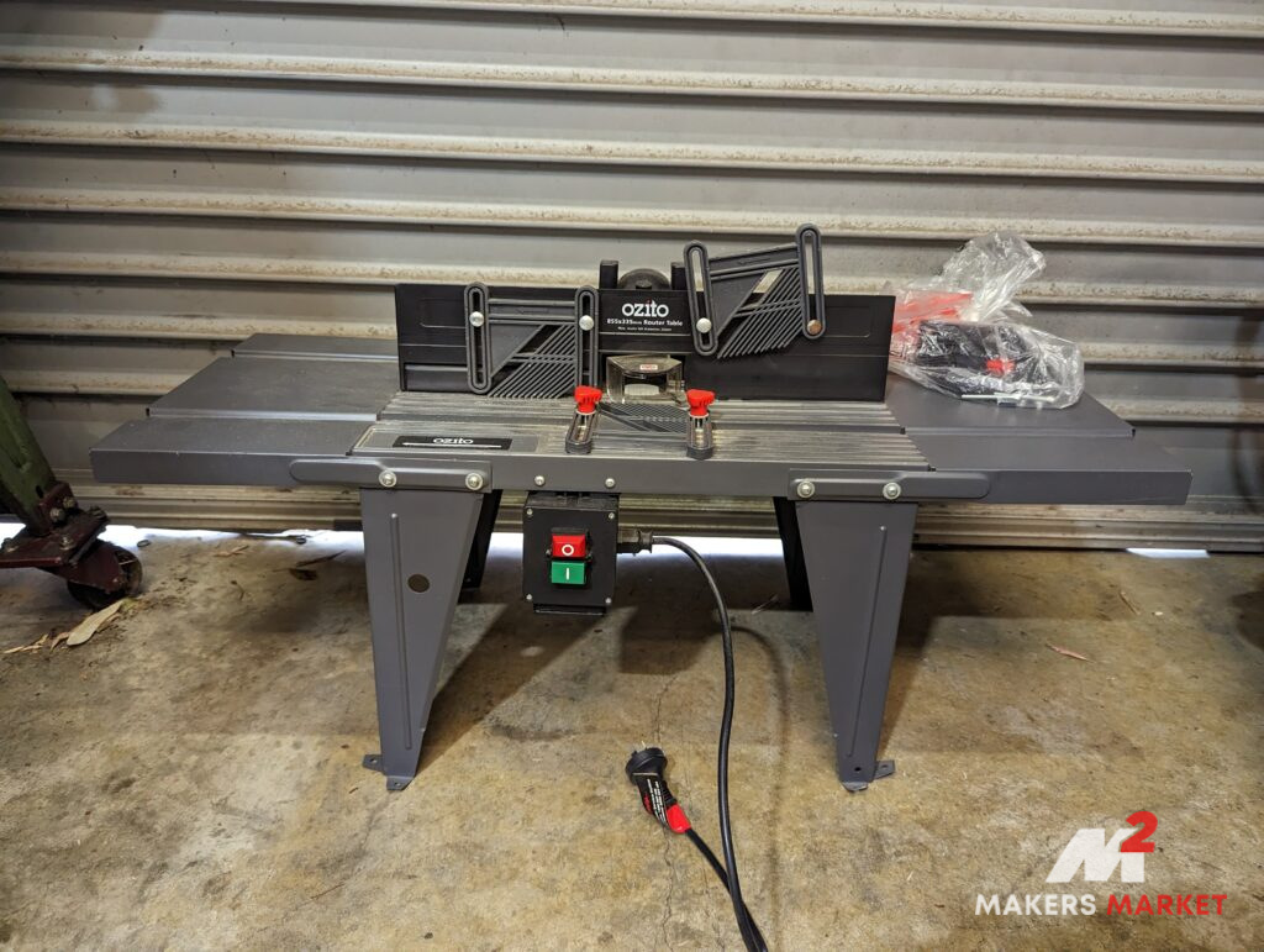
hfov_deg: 71.5
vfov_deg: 56.9
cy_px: 476
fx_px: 878
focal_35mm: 24
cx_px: 632
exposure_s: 1/100
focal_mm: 6.81
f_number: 1.85
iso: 982
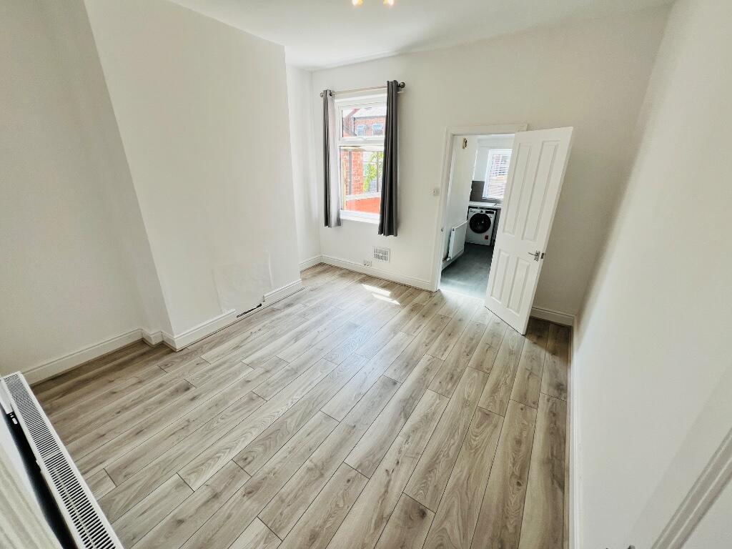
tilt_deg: -20.7
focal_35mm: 13
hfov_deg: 106.2
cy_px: 274
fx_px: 275
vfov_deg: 89.9
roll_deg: -0.4
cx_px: 366
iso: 32
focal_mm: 1.57
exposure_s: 1/144
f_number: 1.8
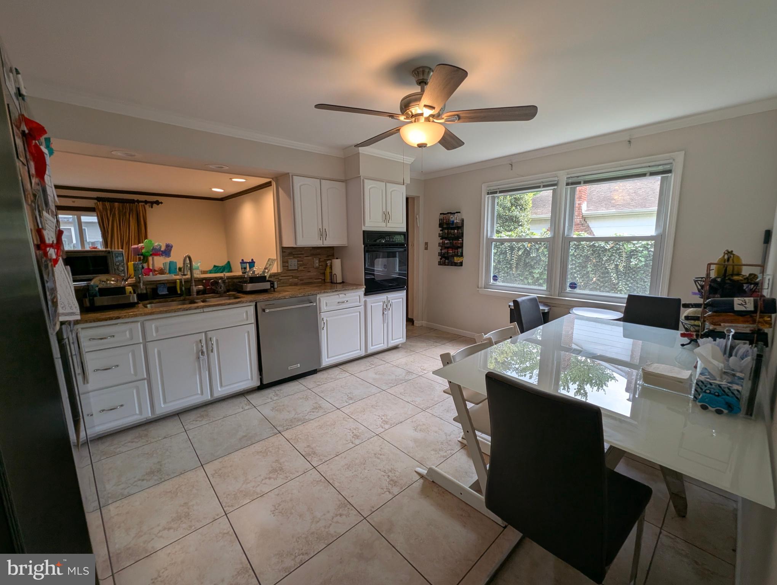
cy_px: 292
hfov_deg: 106.1
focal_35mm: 13
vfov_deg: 90.1
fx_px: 292
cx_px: 388
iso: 64
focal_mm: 1.95
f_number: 2.2
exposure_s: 1/120
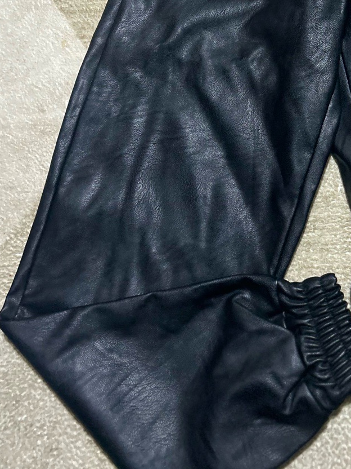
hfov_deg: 28.0
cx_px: 314
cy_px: 81
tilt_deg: -72.1
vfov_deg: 36.6
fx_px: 676
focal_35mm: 50
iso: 640
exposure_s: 1/30
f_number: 1.5
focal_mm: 5.7
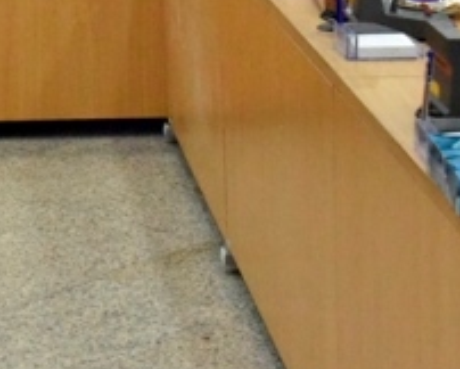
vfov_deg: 9.6
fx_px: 2180
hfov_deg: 11.9
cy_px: -52
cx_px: 7
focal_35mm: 160
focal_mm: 46
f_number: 5
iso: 8000
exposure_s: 1/400
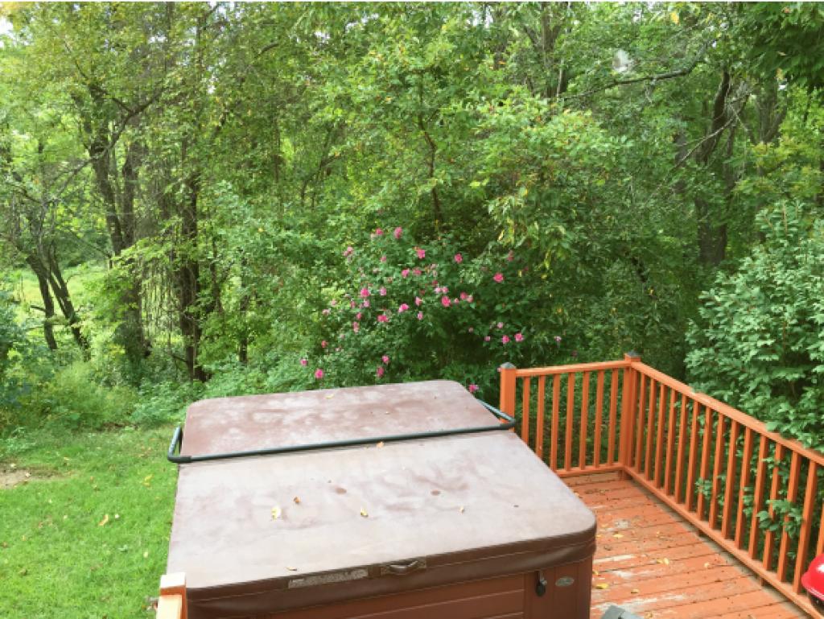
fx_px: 691
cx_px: 412
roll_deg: -1.4
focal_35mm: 29
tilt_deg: -12.8
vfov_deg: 48.3
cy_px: 310
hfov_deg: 61.6
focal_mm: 4.15
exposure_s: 1/120
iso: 50
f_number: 2.2
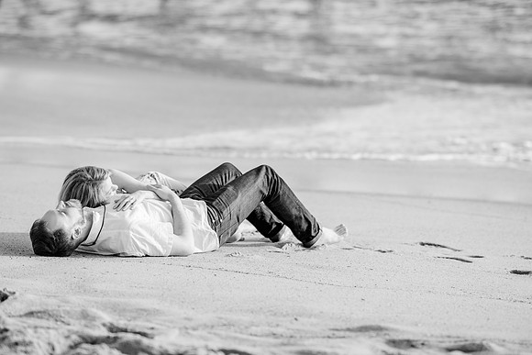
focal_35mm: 128
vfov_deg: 10.8
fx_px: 1885
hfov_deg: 16.1
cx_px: 266
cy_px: 178
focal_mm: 85
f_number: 1.8
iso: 160
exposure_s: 1/1250
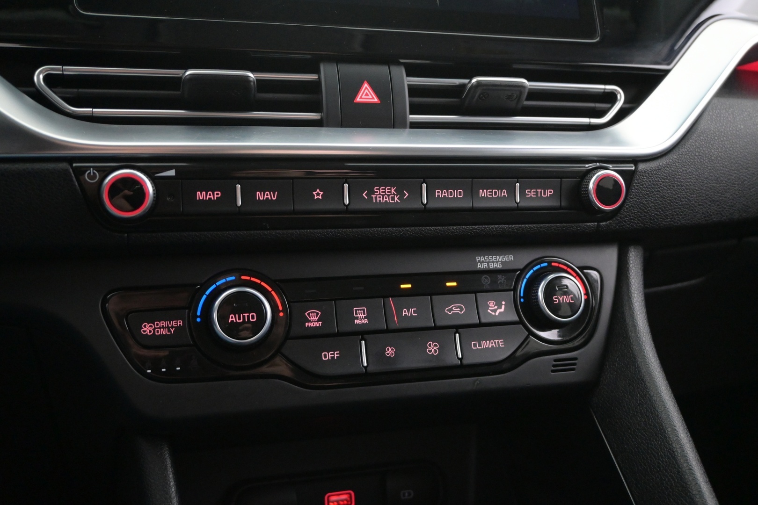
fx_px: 679
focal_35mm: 32
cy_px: 252
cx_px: 379
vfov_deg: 40.8
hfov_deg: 58.3
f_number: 4
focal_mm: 21.5
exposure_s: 1/30
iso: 4500
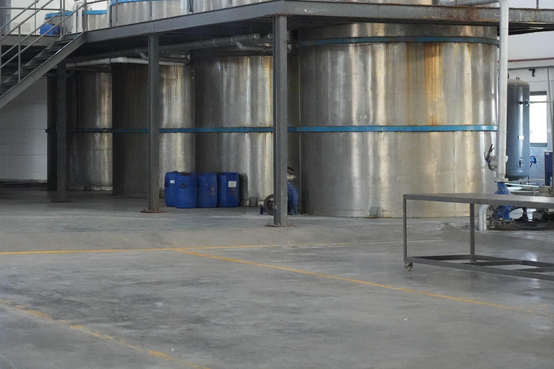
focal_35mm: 101
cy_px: 57
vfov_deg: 13.5
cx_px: 143
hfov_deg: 20.1
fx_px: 1554
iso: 12800
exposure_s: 1/2000
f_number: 3.2
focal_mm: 55
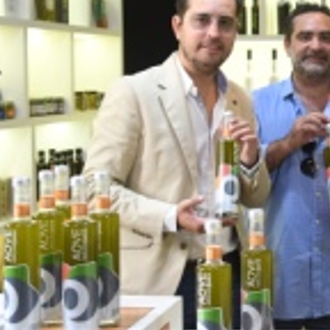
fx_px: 938
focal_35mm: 87
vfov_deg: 19.8
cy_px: 97
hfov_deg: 18.7
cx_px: 408
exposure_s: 1/50
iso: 1000
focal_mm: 22
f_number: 2.8
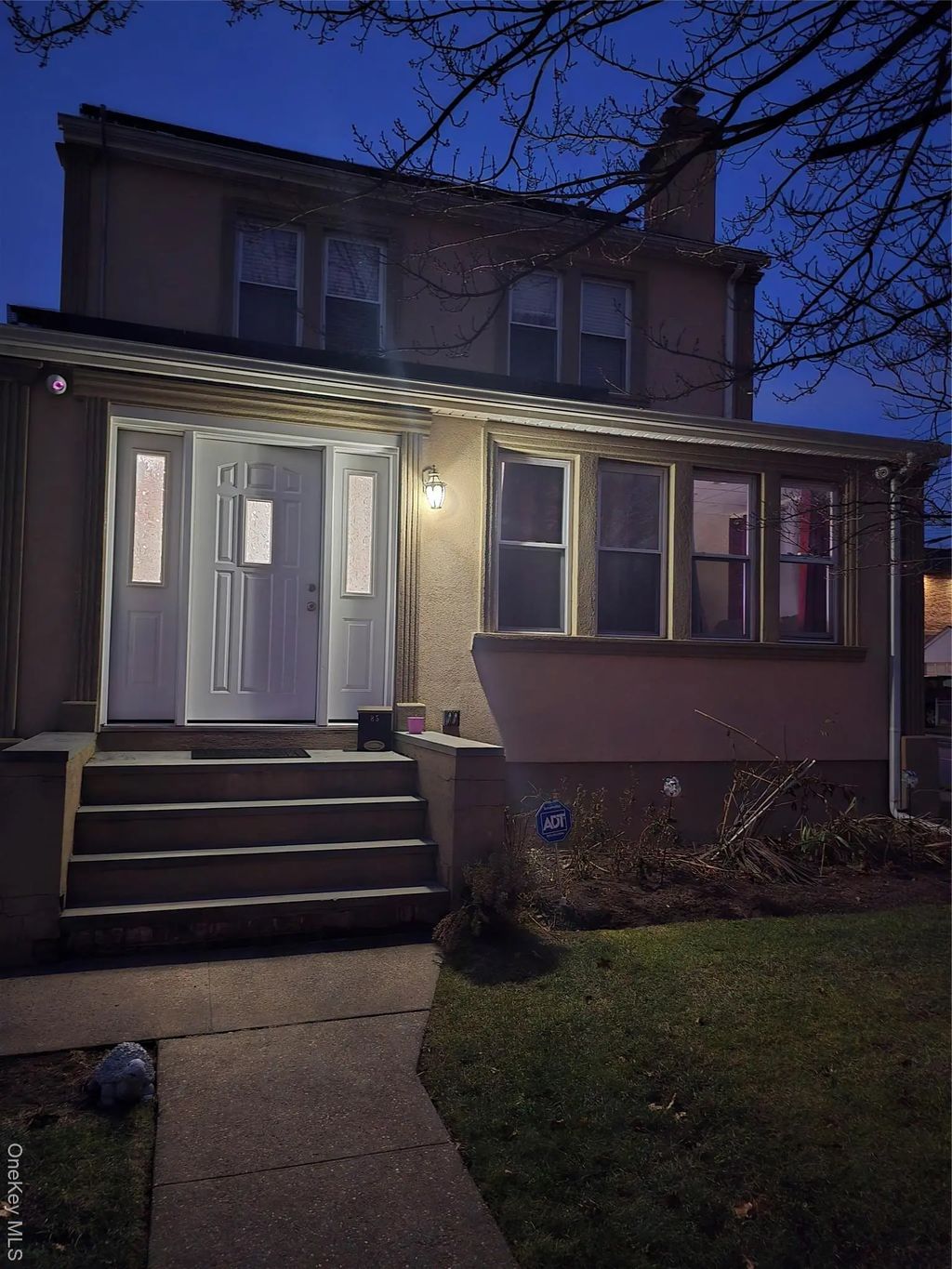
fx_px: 843
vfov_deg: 73.9
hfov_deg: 58.9
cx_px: 476
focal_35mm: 23
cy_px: 634
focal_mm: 6.3
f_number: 1.7
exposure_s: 1/30
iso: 2000
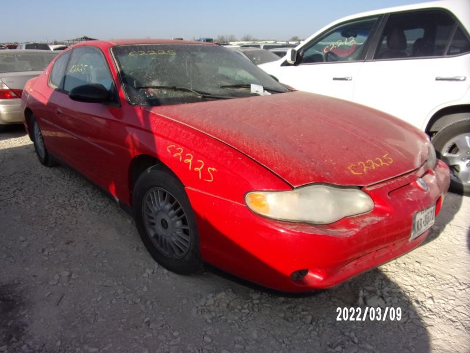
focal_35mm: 24
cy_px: 176
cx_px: 235
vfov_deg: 56.8
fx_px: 326
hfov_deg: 71.6
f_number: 3.3
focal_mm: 4.3
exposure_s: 1/1100
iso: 80
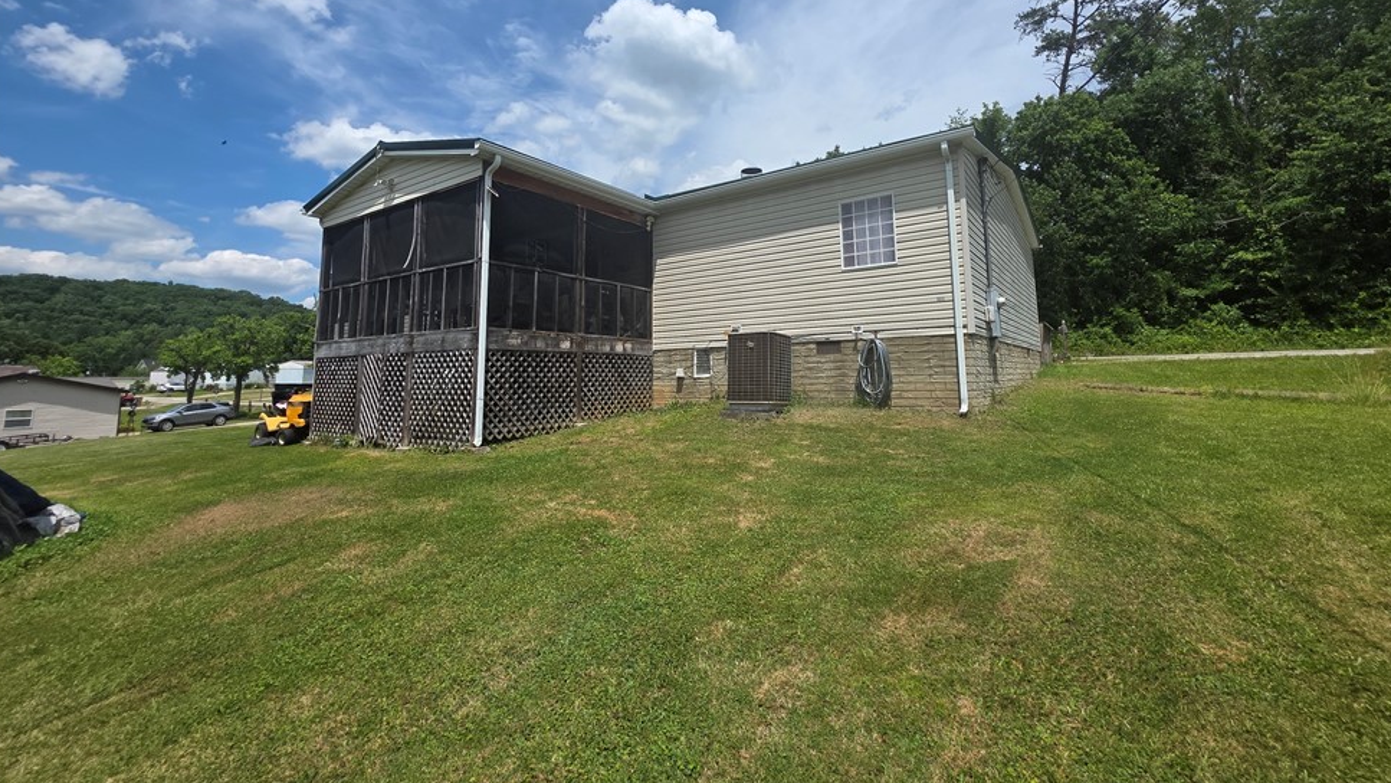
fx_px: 553
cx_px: 719
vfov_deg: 69.7
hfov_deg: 103.0
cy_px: 308
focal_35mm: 15
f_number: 1.9
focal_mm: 2.2
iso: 40
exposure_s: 1/3372
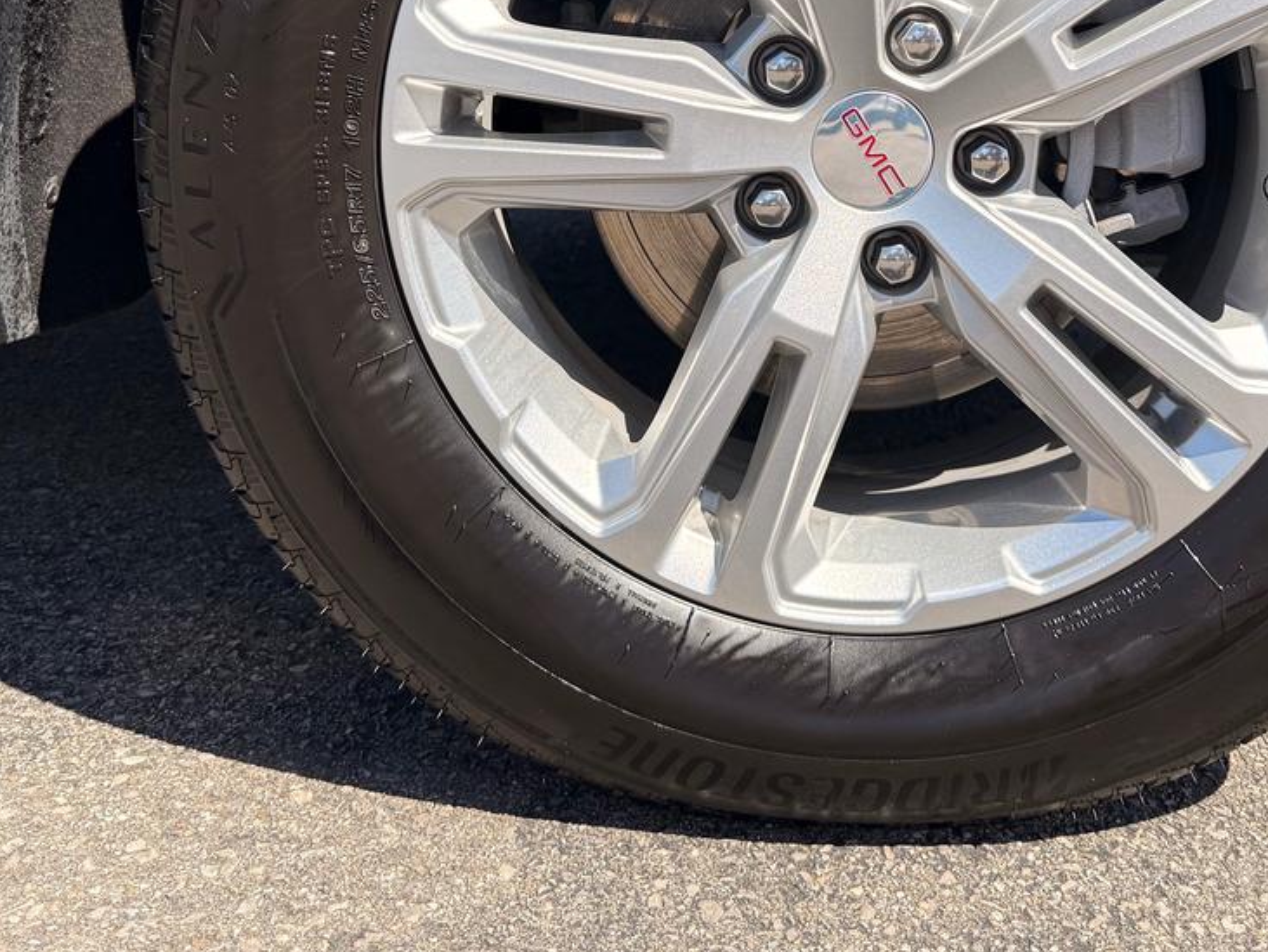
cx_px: 720
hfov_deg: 44.7
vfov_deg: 32.9
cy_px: 127
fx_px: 1539
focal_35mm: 42
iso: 100
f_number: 1.78
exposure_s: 1/2611
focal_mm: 6.76
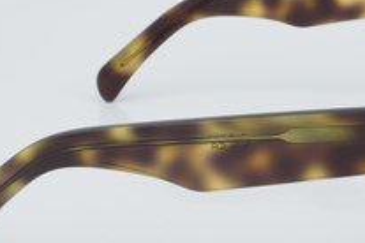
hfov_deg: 14.1
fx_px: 1470
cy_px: 111
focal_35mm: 145
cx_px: 284
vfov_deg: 9.5
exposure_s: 1/3
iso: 100
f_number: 32
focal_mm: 50
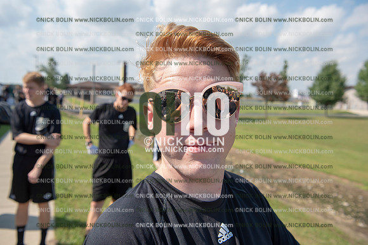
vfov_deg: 41.1
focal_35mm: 32
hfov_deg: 58.7
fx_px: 327
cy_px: 122
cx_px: 184
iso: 200
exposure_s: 1/640
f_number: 5.6
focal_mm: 32
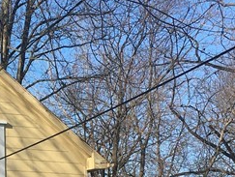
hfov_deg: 15.6
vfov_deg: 12.1
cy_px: 171
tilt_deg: +9.6
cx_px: -44
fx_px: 829
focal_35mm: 122
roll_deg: +0.2
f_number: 2.2
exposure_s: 1/1241
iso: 25
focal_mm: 4.15
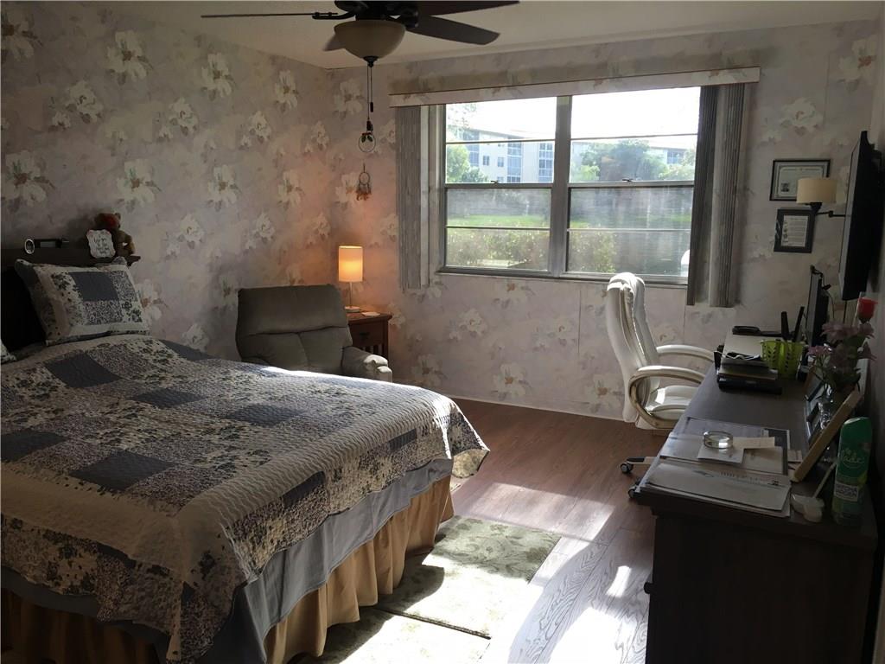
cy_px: 332
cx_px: 442
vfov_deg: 48.2
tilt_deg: -8.7
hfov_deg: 61.7
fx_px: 741
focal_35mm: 29
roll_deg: -0.6
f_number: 2.2
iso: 25
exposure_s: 1/40
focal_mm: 4.15
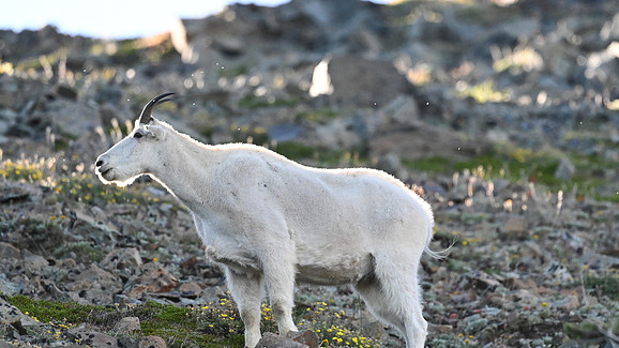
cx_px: 310
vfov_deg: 1.9
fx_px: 10356
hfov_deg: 3.4
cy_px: 188
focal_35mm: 631
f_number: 6.3
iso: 5000
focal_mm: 600
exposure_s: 1/3200
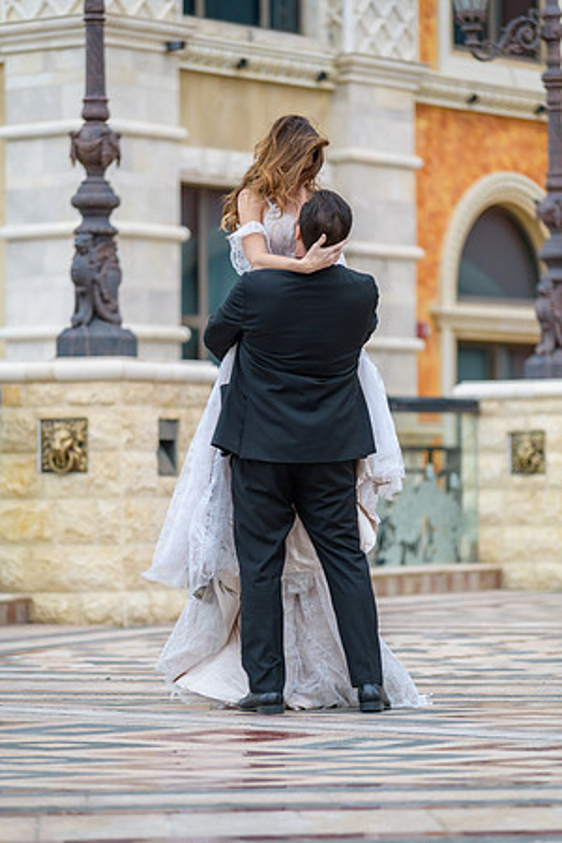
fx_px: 3278
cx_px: 281
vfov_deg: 14.7
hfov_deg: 9.8
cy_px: 422
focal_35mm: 140
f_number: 2.8
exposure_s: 1/3200
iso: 400
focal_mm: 140
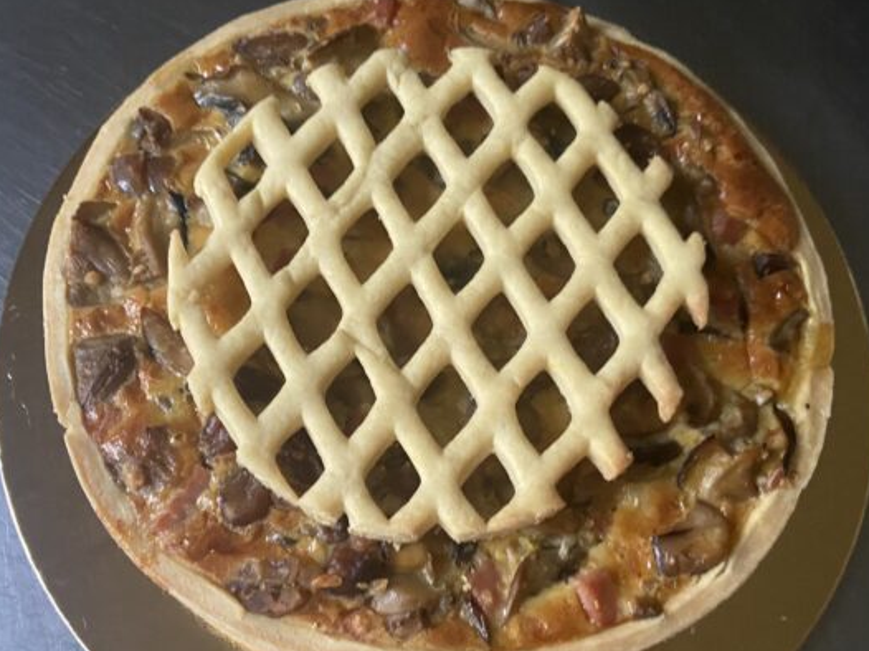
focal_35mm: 33
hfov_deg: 55.4
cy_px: 367
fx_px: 828
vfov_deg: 42.8
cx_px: 435
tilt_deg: -70.3
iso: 640
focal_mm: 4.25
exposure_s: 1/33
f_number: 1.8
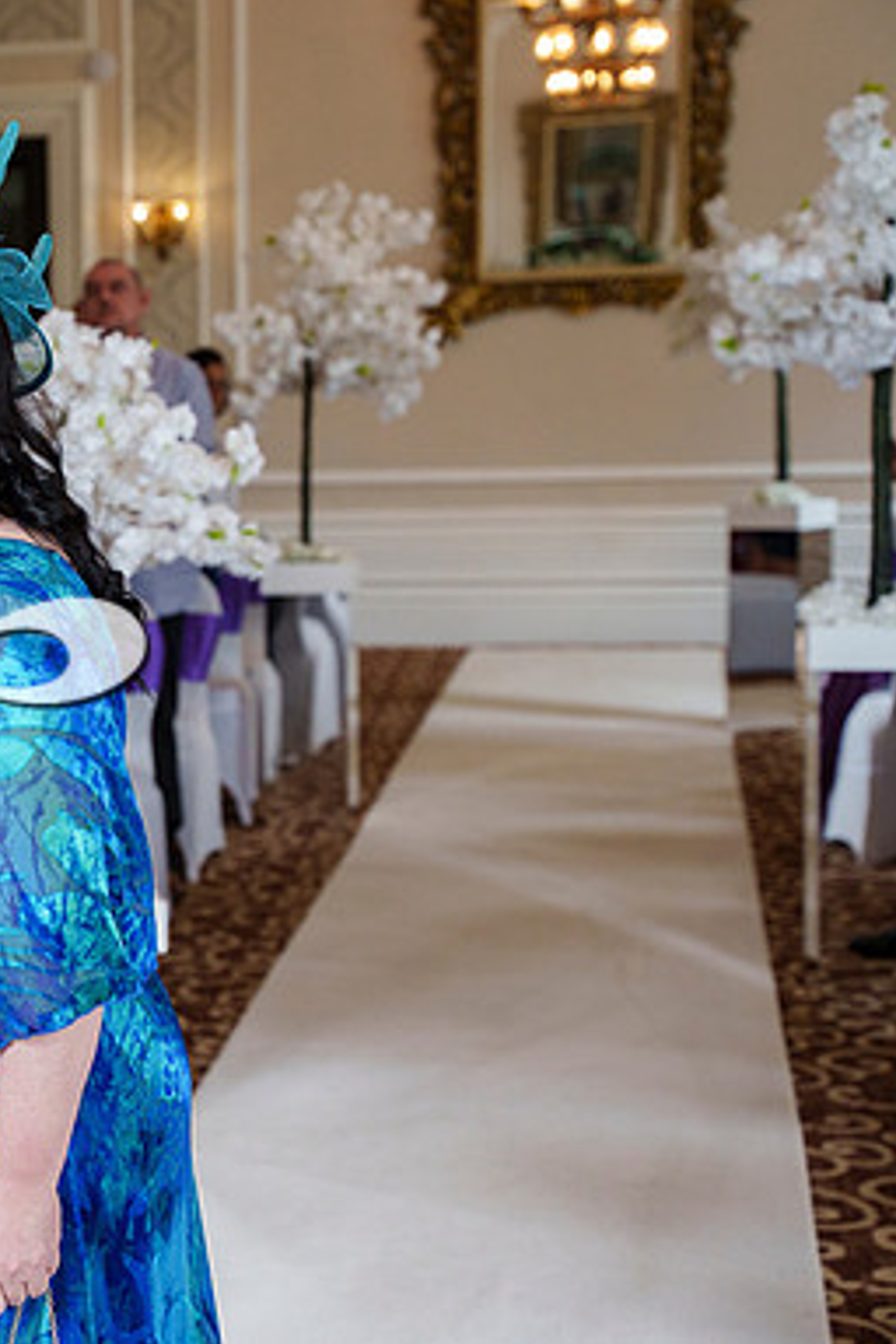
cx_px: -94
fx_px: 2986
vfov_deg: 25.4
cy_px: 670
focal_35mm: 80
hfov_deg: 16.5
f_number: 4
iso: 1600
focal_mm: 53
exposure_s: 1/320
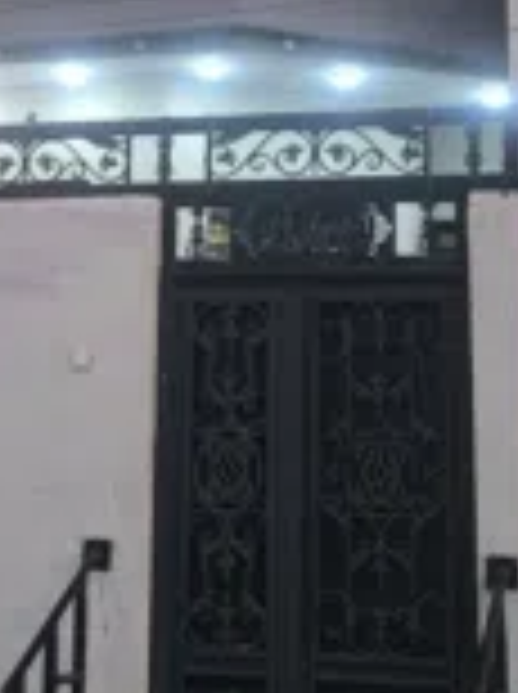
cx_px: 131
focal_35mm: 91
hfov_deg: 16.1
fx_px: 1821
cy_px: 32
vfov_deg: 21.0
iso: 500
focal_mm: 6.14
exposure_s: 1/100
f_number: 1.65
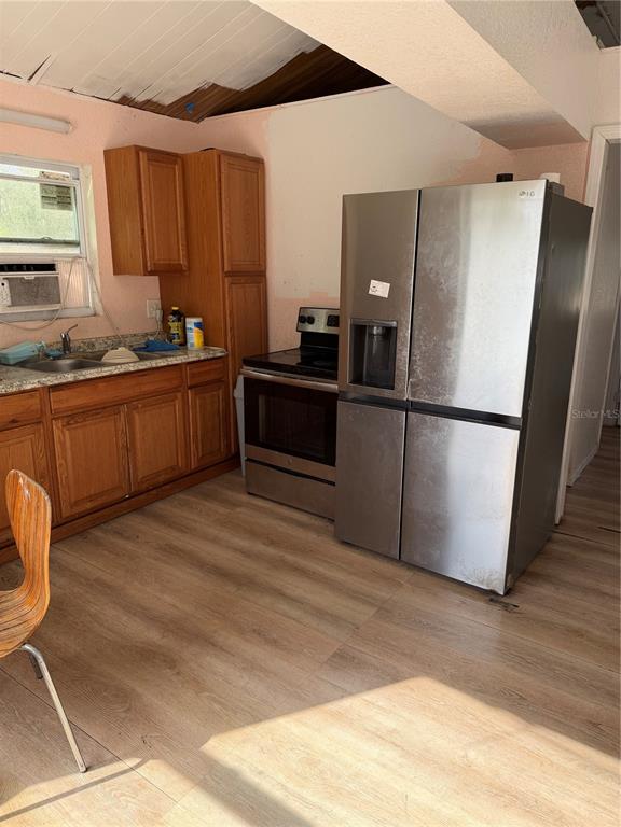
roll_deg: -0.9
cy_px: 414
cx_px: 310
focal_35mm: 24
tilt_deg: -13.0
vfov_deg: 71.6
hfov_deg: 56.8
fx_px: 574
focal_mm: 6.76
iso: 100
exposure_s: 1/333
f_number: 1.78
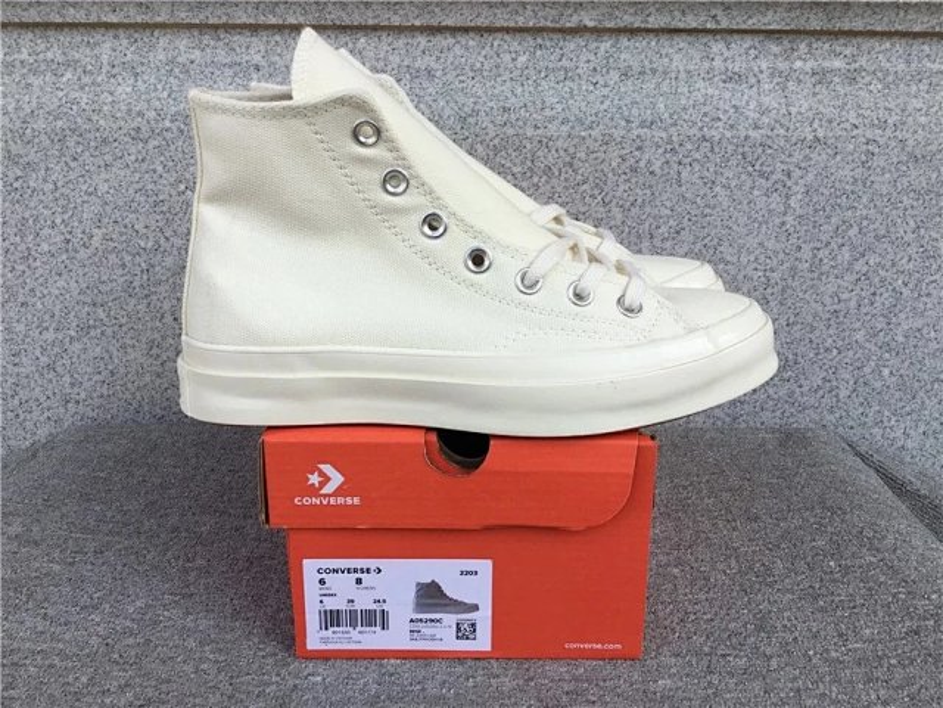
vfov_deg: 45.4
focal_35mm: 31
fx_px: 844
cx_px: 472
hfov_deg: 58.4
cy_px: 354
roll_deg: -0.2
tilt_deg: -16.9
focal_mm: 3.3
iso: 25
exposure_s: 1/547
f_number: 2.4
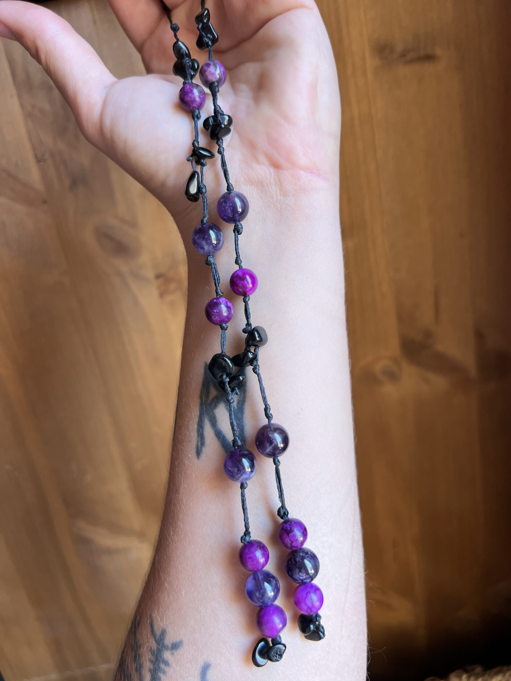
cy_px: 340
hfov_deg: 53.1
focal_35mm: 26
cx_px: 256
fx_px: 512
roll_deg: +10.2
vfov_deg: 67.3
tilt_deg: -17.8
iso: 80
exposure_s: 1/121
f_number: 1.5
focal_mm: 5.7
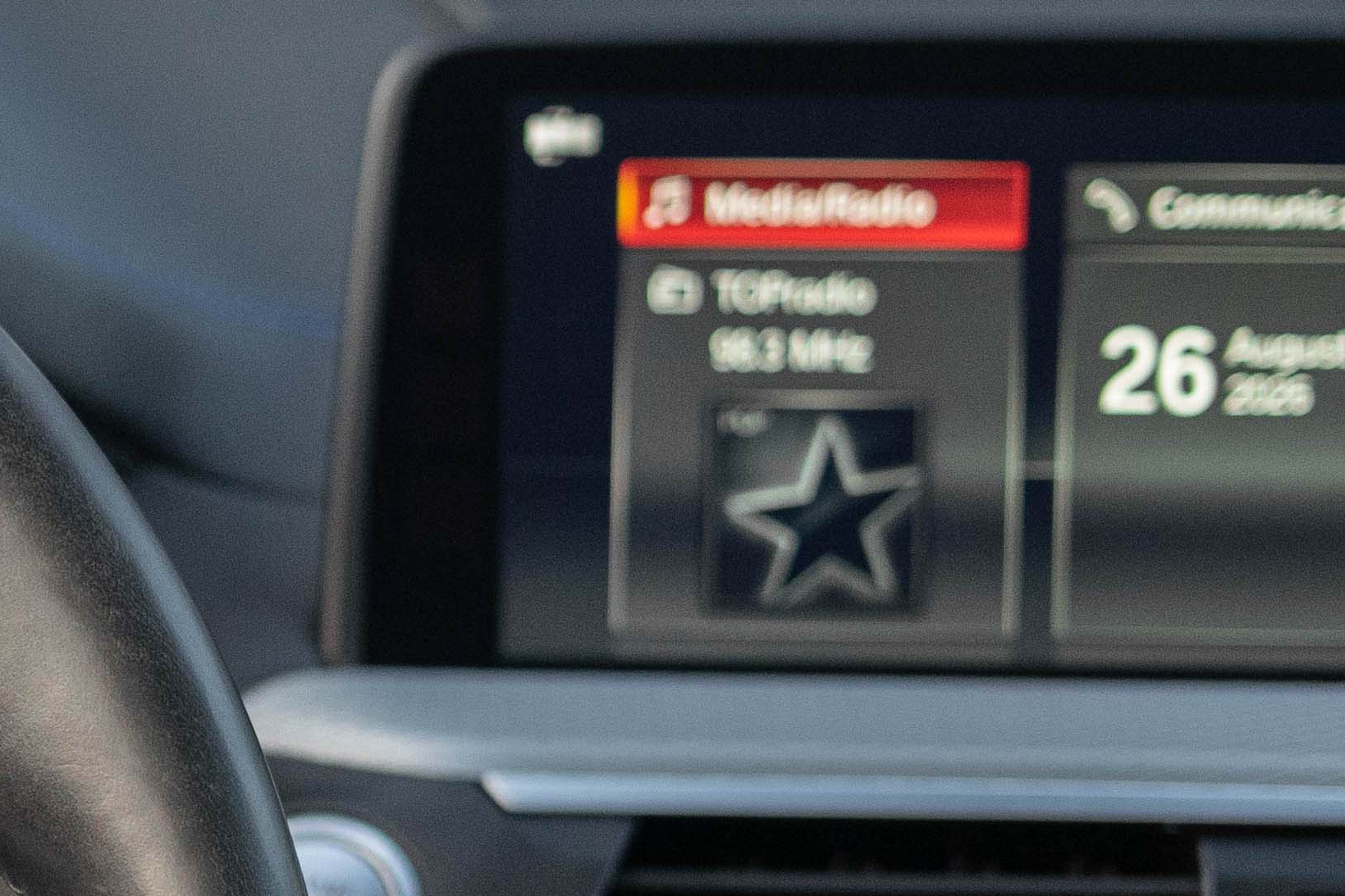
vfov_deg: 7.4
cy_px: 1226
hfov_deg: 10.6
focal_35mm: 183
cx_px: -1028
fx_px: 6837
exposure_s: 1/250
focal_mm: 50
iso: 1250
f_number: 2.8
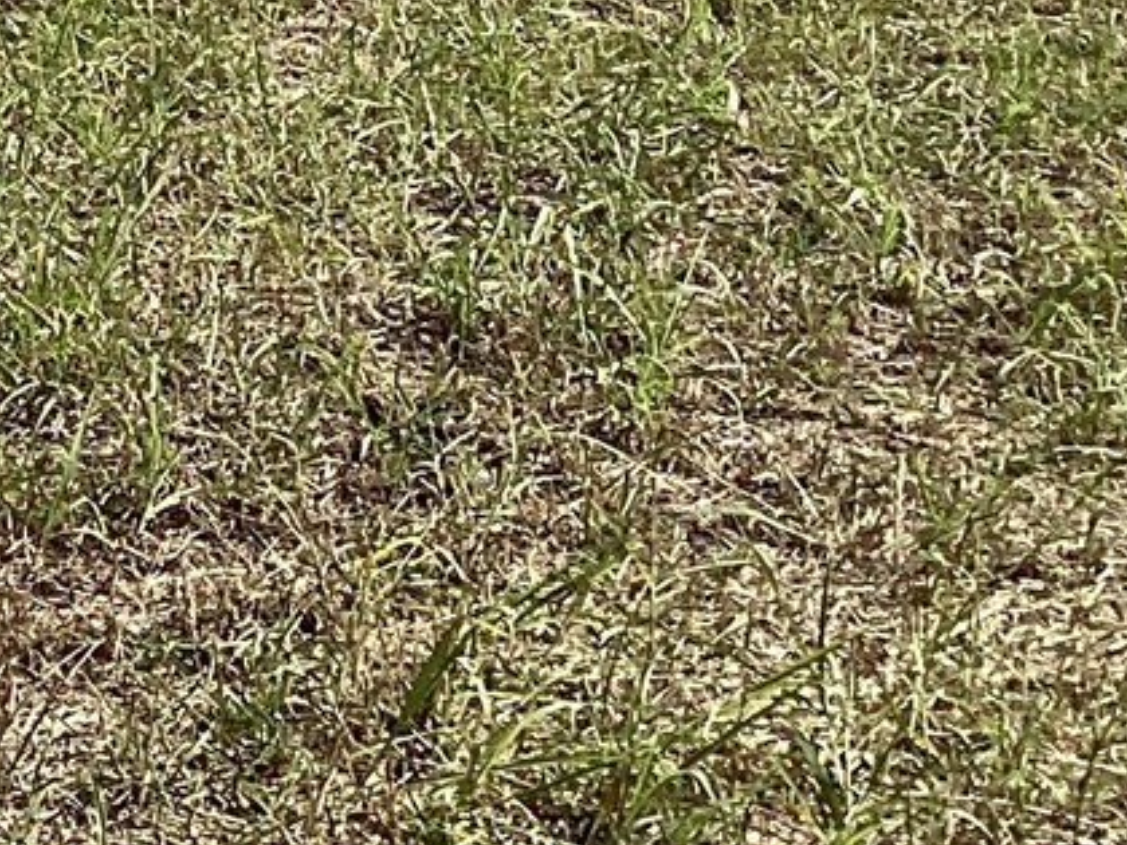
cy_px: -789
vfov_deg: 9.3
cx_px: -1081
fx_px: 4916
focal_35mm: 151
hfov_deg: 11.8
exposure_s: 1/1508
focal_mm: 3.3
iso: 25
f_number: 2.4
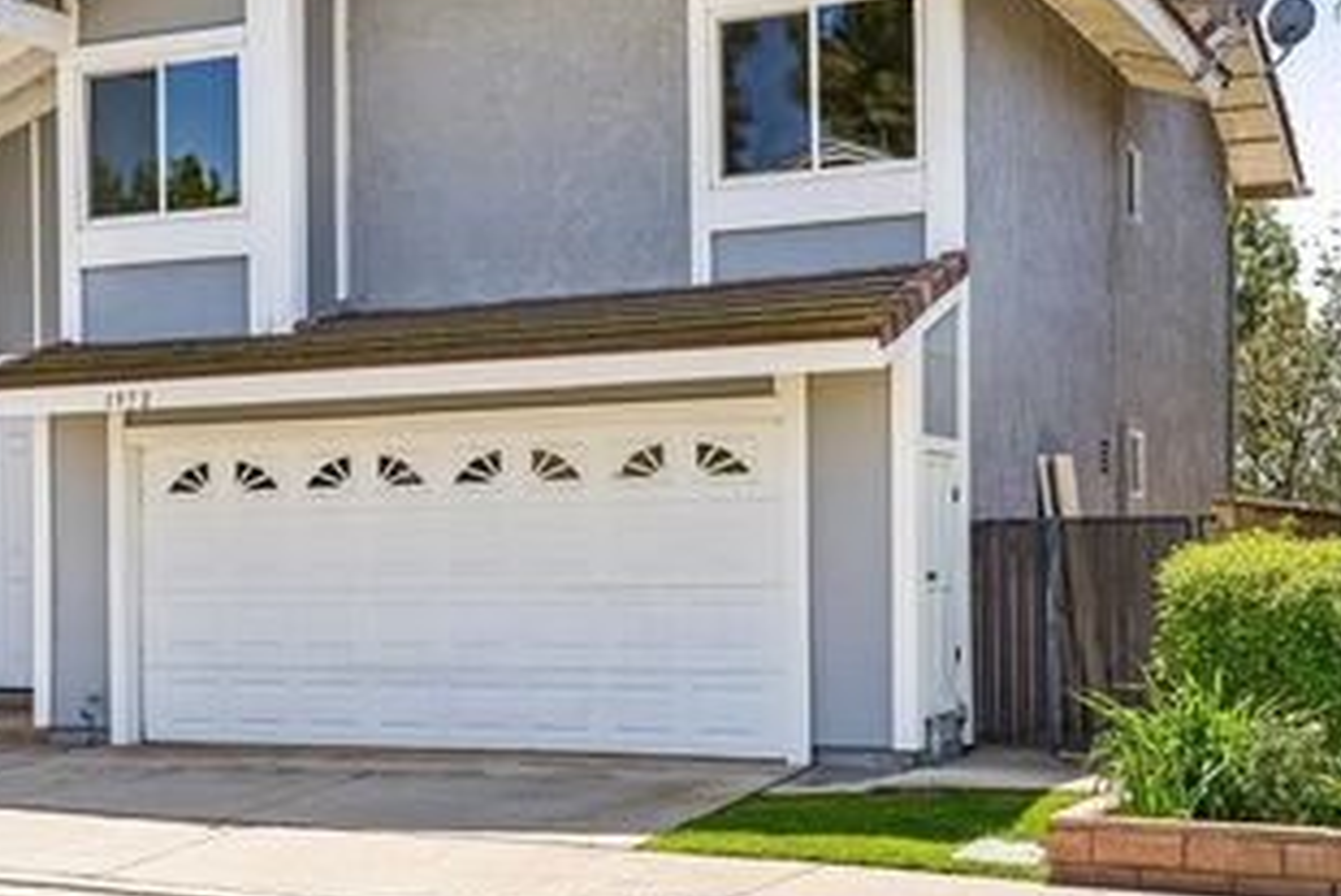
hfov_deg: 33.8
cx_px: 355
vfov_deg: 23.3
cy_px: 322
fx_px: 2161
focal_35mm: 58
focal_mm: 36
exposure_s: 1/200
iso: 100
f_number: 8
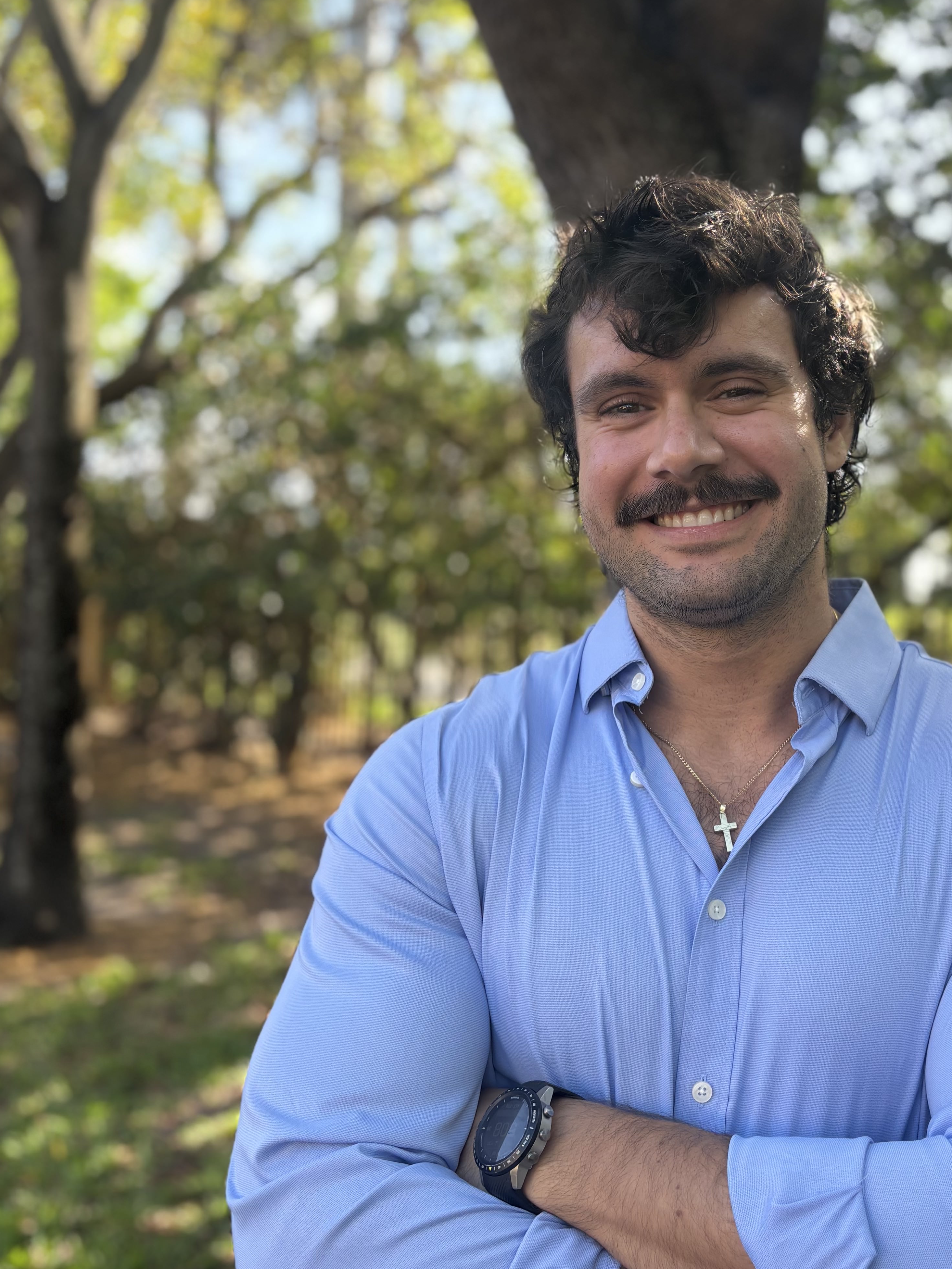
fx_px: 1393
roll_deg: -3.1
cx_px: 674
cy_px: 598
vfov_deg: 49.0
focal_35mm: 38
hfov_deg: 37.1
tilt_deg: +1.9
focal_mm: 5.96
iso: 50
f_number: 1.6
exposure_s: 1/364
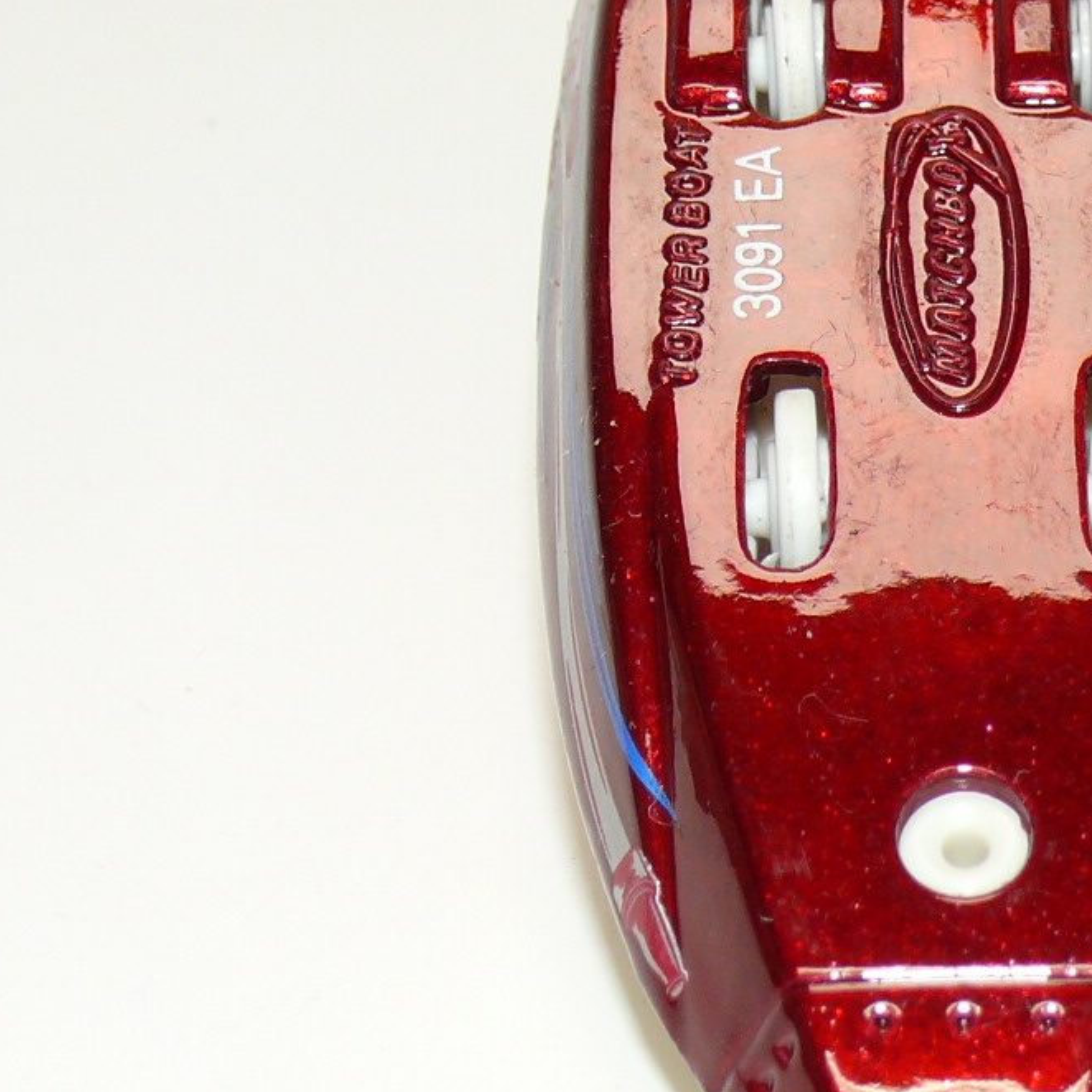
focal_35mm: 173
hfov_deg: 10.1
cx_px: 972
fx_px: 6174
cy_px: 487
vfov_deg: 10.1
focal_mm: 11.9
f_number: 4
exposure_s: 1/30
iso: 100
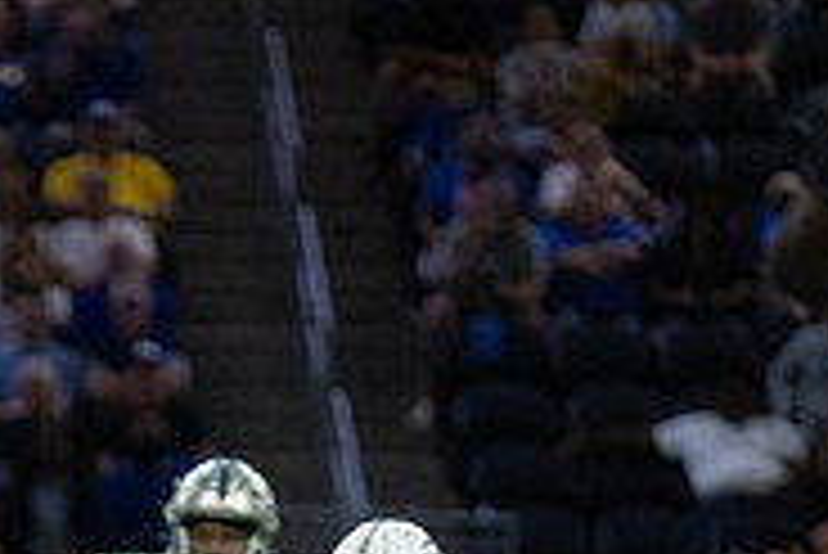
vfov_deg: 2.2
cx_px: -212
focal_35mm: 630
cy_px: 831
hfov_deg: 3.3
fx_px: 14501
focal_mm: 200
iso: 4000
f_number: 2.8
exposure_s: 1/1250
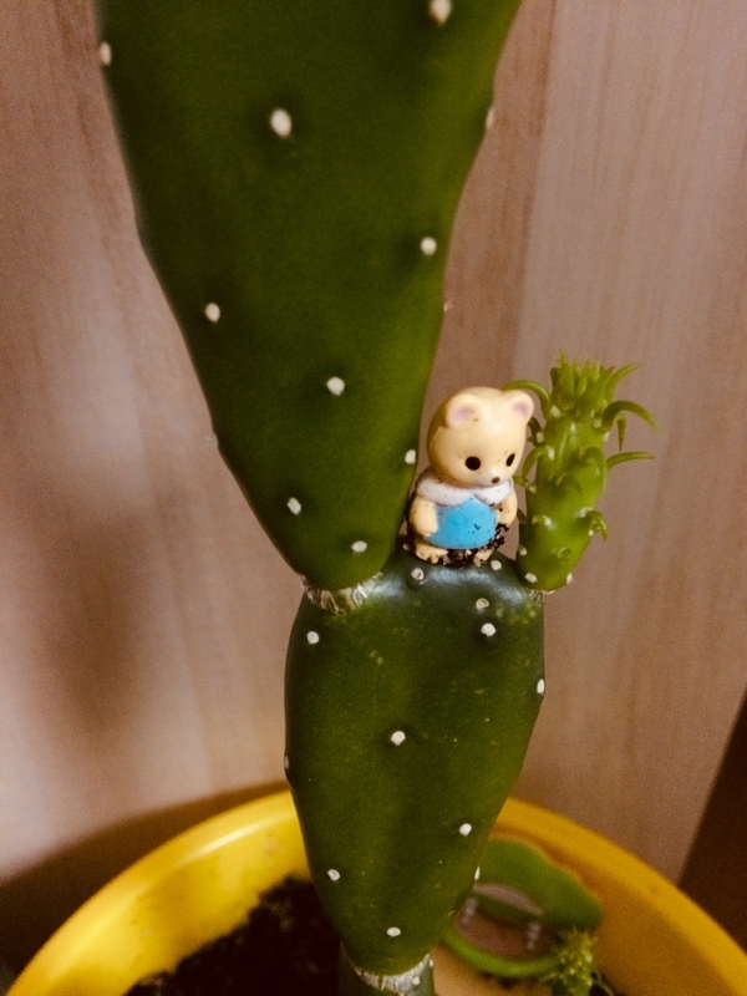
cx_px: 374
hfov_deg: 48.2
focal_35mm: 29
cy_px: 498
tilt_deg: -32.0
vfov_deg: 61.7
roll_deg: -0.9
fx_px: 834
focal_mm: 4.15
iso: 320
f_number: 2.2
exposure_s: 1/25
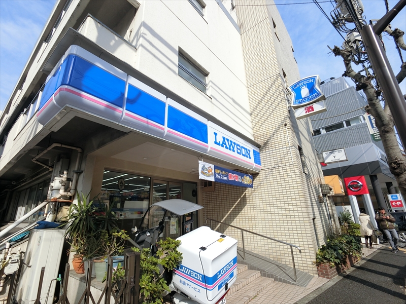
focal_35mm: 16
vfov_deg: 78.1
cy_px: 152
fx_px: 188
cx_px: 203
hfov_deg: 94.5
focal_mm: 2.87
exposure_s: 1/1000
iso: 64
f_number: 2.8
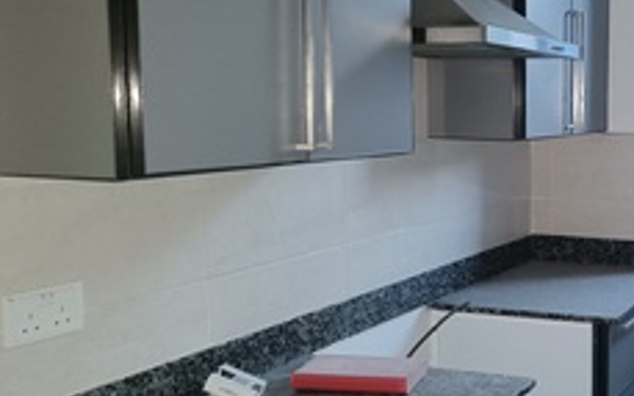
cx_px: 613
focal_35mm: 53
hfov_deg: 35.1
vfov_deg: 24.4
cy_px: 204
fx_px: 916
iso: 2470
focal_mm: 4.7
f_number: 1.7
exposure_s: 1/25
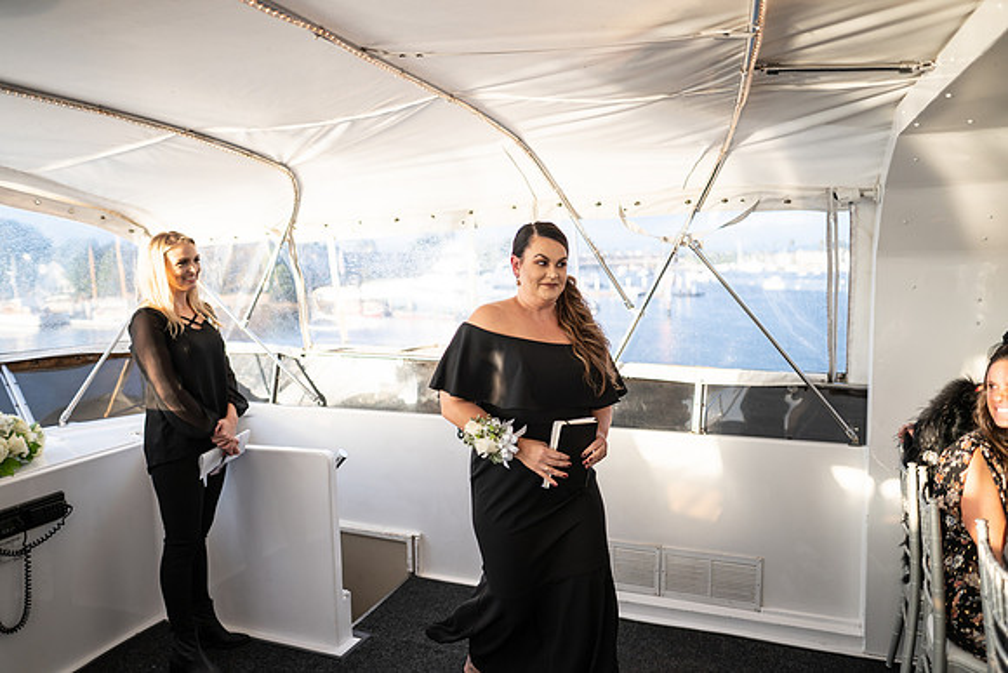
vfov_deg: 53.2
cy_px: 336
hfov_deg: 73.7
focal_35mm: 24
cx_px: 504
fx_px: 672
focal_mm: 24
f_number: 1.4
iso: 125
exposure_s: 1/1250
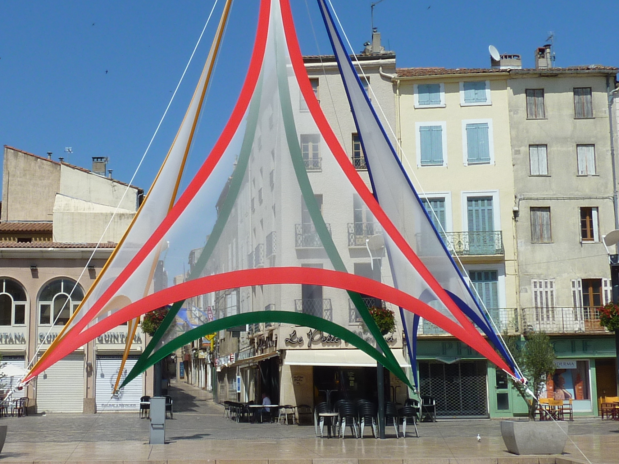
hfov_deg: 36.0
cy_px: 242
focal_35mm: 53
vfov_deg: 27.5
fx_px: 948
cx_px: 233
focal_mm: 4.1
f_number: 5.6
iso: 80
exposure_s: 1/500
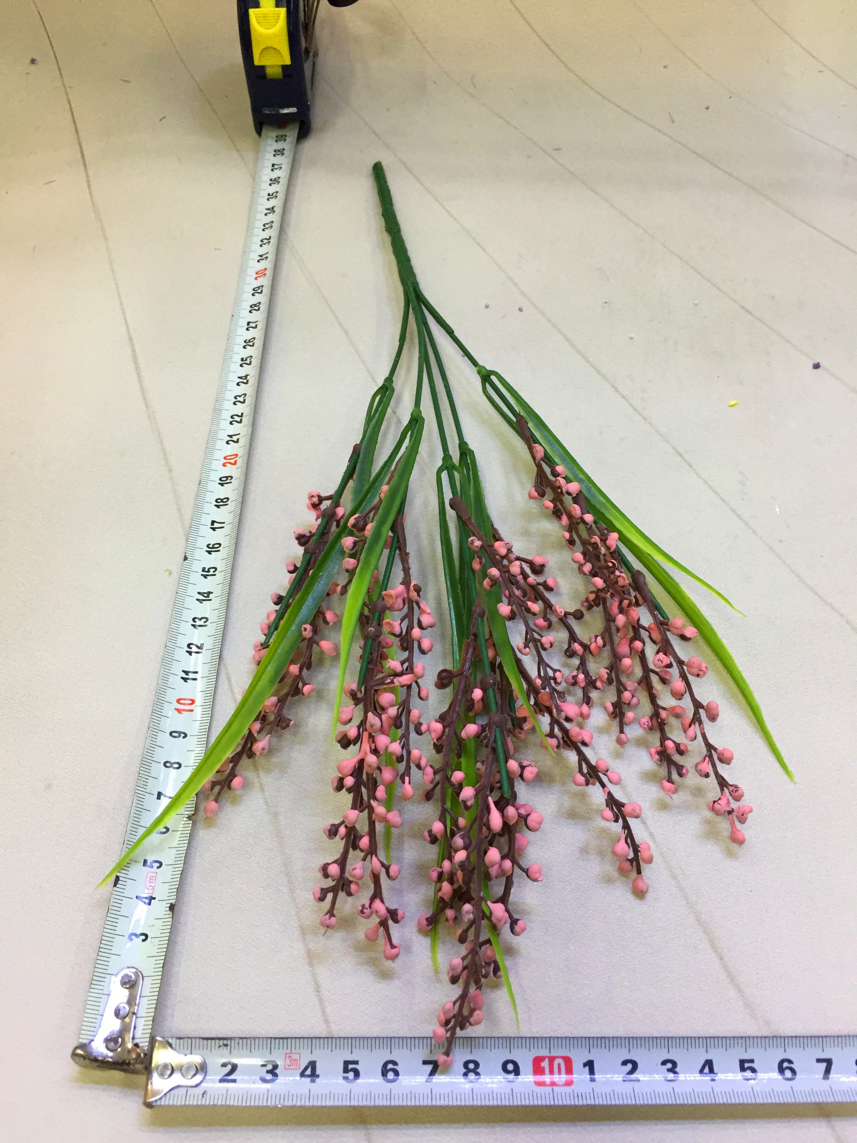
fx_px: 957
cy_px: 572
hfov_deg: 48.2
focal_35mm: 29
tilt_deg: -56.4
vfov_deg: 61.7
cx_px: 428
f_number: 2.2
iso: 64
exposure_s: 1/33
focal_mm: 4.15
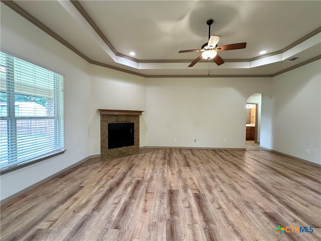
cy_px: 120
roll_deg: -0.8
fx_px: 130
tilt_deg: -1.8
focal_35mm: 14
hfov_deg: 102.1
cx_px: 160
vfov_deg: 85.7
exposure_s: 1/60
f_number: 2.2
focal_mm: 2.22
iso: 250
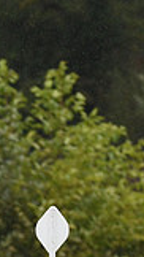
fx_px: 9167
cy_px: 231
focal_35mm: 1349
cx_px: -244
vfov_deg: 1.6
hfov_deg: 0.9
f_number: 4.5
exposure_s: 1/1250
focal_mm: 240
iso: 1400
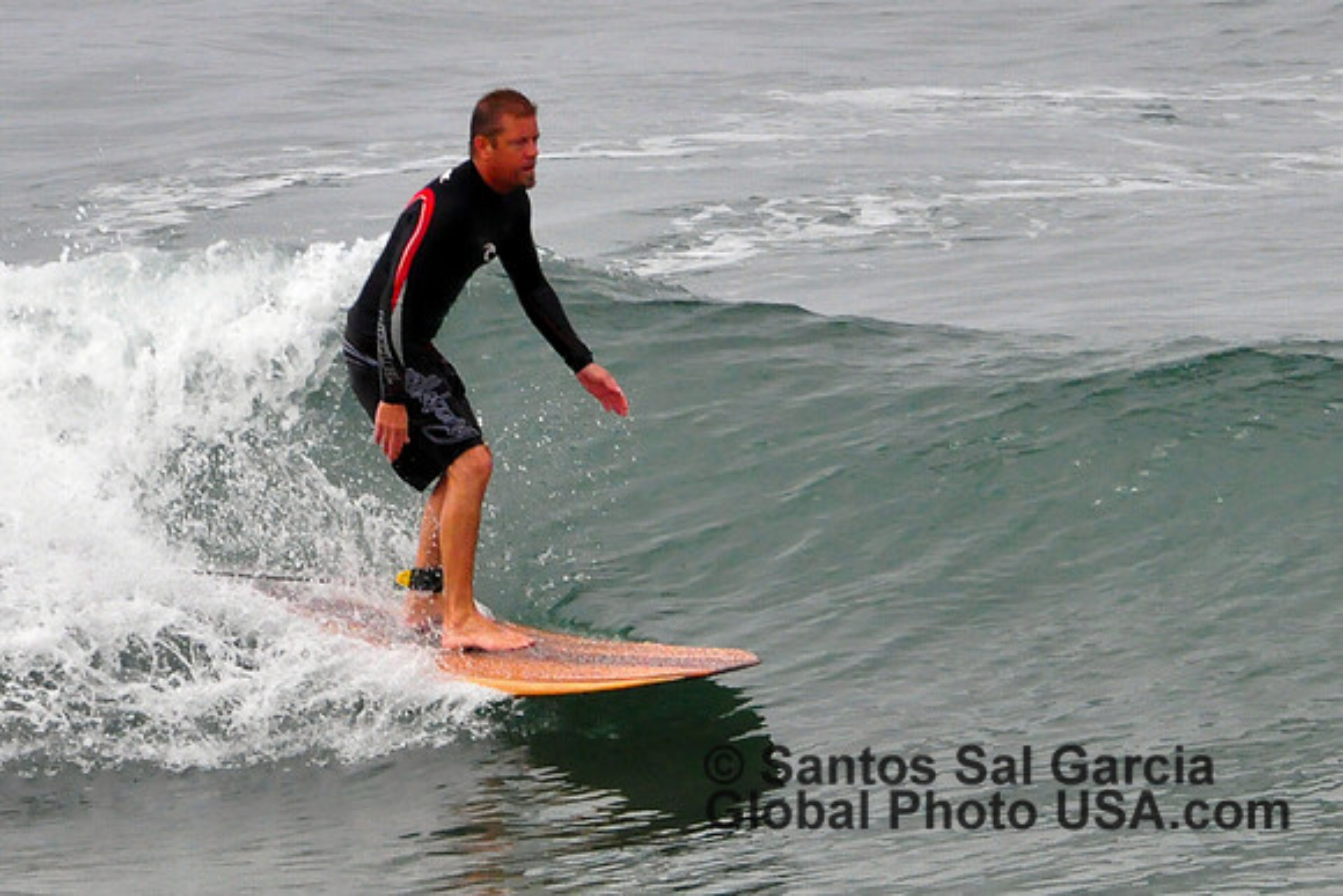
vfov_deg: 1.7
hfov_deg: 2.5
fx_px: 30783
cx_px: 672
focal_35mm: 825
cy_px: 448
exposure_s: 1/4000
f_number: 8
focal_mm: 550
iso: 1250
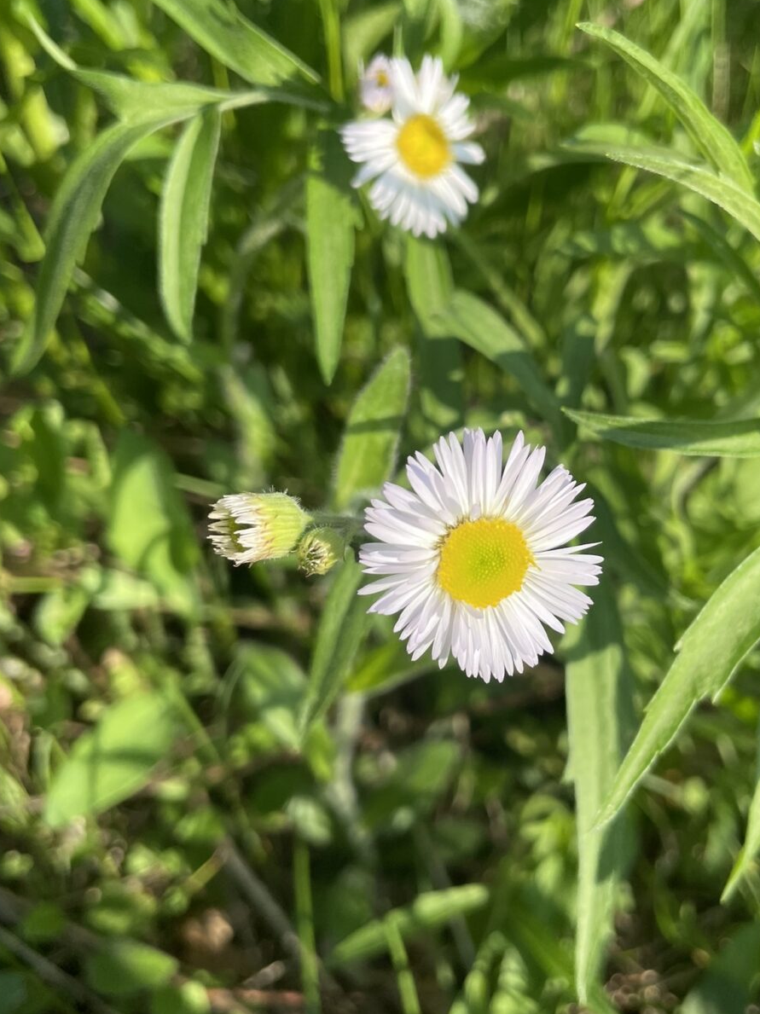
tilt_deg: -48.8
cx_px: 486
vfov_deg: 52.6
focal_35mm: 35
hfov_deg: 40.3
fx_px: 1025
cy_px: 478
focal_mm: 4.2
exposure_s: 1/2304
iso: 32
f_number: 1.6
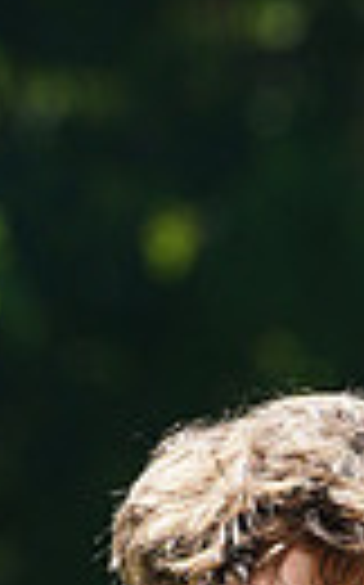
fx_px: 19184
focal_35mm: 1206
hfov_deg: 1.1
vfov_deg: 1.7
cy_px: 1170
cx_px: 261
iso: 200
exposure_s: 1/200
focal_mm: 265
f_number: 10
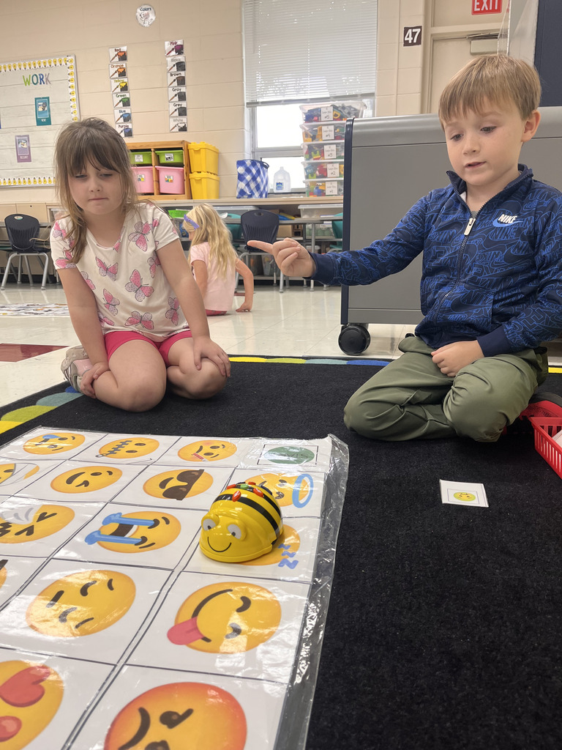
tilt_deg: -14.1
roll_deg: +0.1
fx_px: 563
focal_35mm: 26
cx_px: 281
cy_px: 375
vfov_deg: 67.3
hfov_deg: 53.1
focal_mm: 5.1
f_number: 1.6
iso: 80
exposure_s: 1/120
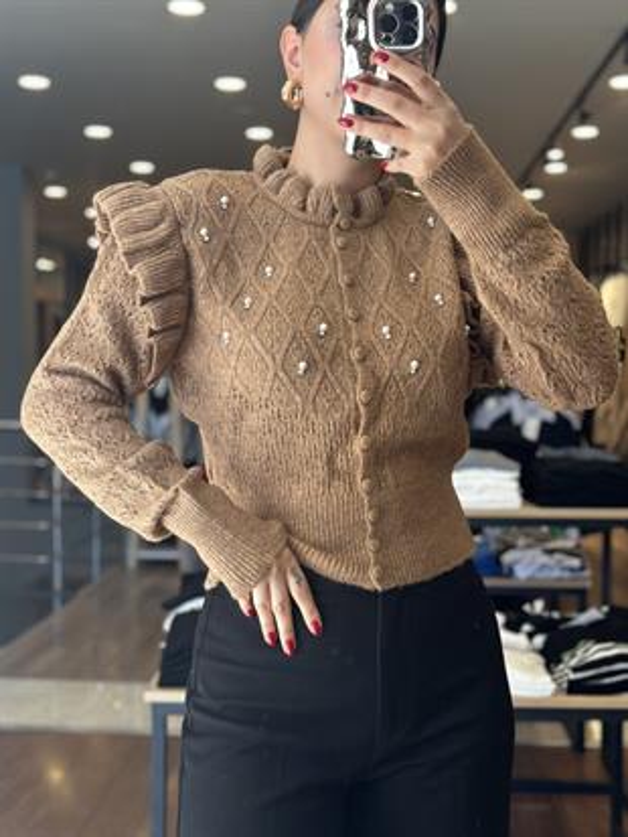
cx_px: 314
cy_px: 418
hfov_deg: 30.3
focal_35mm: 48
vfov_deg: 39.6
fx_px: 1160
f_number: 1.78
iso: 125
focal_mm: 6.86
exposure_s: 1/154
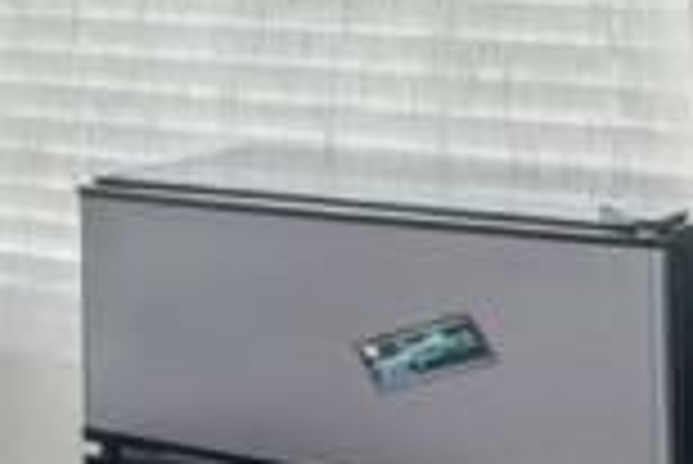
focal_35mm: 109
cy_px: -207
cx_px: -1548
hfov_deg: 10.5
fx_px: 2100
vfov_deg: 12.1
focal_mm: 14
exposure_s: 1/2
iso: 400
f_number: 8
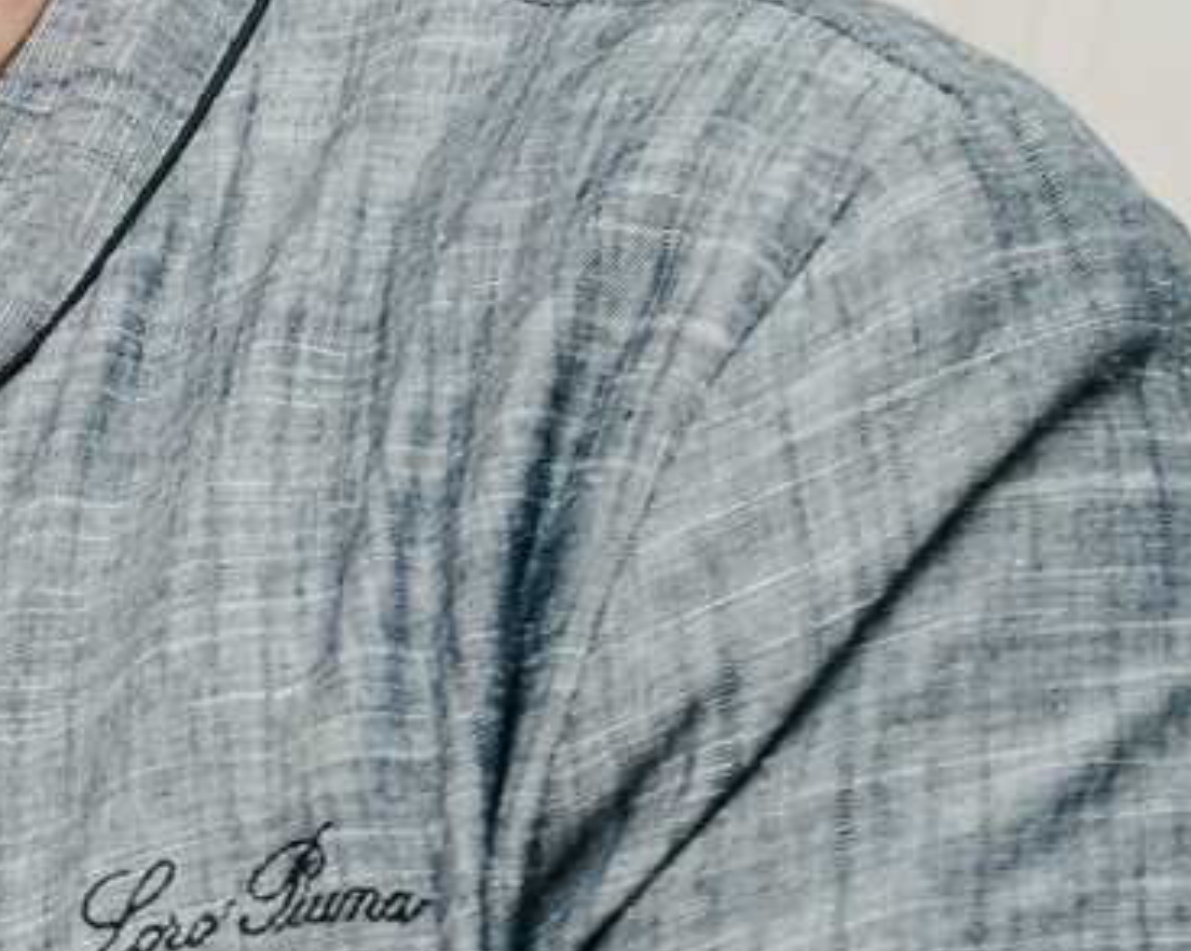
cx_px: -1107
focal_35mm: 209
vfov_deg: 7.4
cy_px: 1043
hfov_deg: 8.8
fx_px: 7363
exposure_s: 1/160
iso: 160
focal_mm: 32
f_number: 4
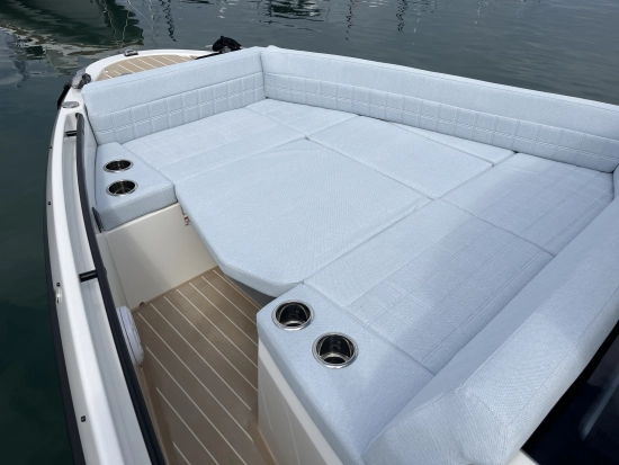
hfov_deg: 67.3
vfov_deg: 53.1
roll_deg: -1.8
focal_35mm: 26
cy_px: 232
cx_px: 310
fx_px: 465
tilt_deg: -35.5
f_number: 1.6
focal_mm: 5.1
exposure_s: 1/7353
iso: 50
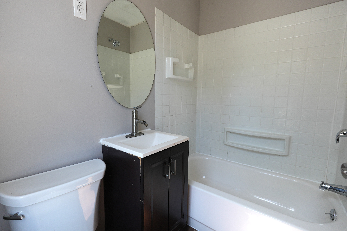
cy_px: 116
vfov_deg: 72.1
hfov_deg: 95.0
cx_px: 174
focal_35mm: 16
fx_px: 159
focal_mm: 11
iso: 200
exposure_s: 1/160
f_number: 4
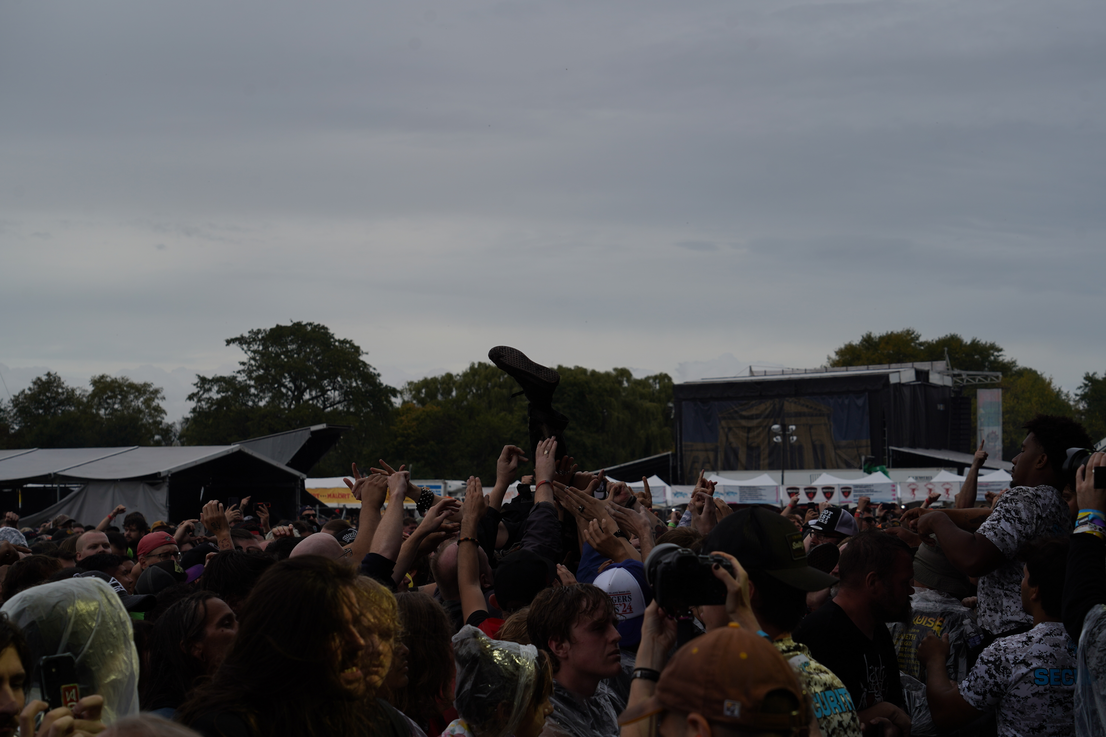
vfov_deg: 20.6
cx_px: 553
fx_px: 2028
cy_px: 368
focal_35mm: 66
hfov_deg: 30.5
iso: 100
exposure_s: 1/640
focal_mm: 66
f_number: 8
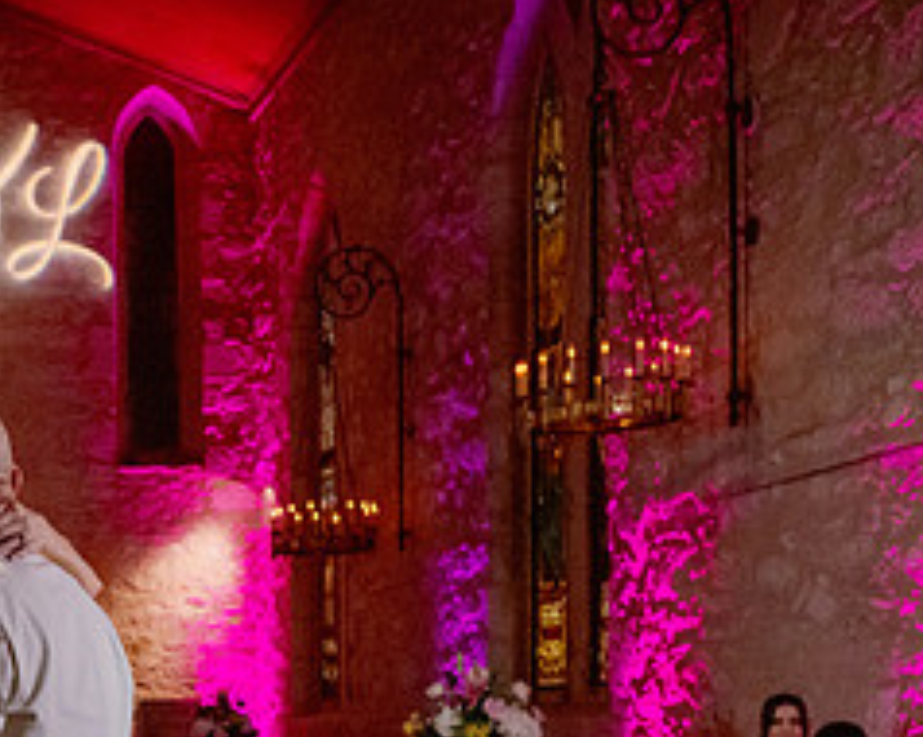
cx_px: -159
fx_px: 1747
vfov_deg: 22.5
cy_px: 803
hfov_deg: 26.6
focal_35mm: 64
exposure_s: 1/125
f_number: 2.8
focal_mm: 24
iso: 2500
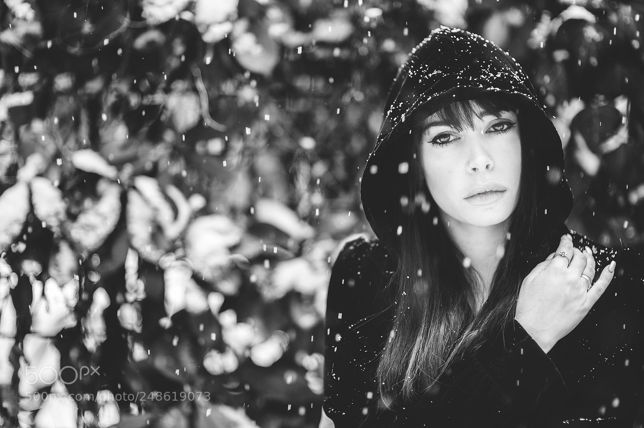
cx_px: 322
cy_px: 214
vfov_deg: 16.1
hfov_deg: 23.9
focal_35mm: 85
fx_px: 1520
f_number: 1.4
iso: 200
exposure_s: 1/250
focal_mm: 85
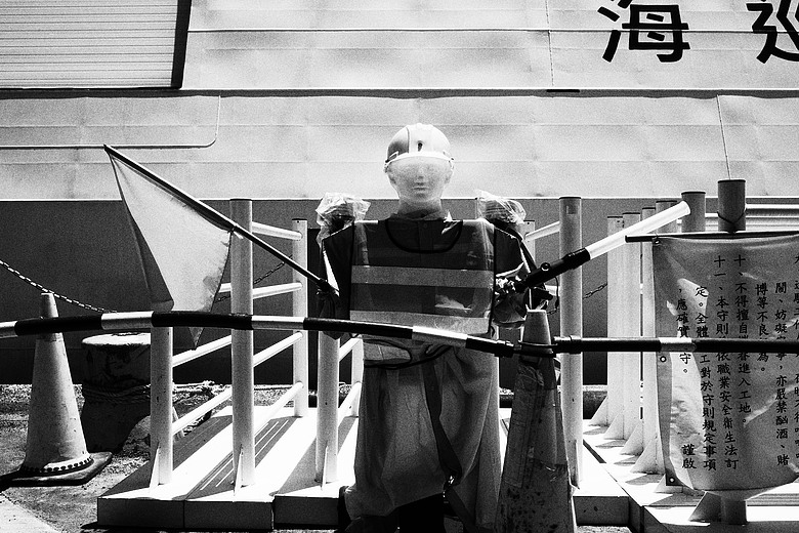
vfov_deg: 37.9
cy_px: 266
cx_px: 400
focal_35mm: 35
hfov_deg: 54.4
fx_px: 777
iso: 320
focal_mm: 18.3
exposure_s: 1/640
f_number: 4
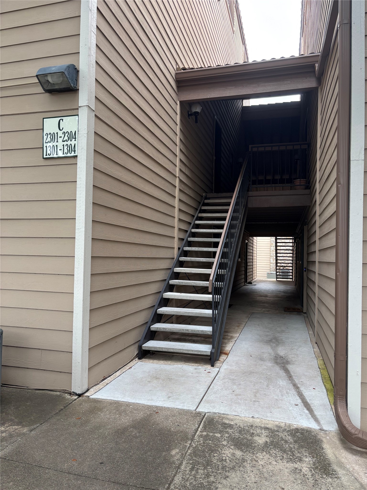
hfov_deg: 53.1
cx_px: 184
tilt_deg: +1.0
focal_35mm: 26
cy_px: 245
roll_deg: -2.3
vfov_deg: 67.3
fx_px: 368
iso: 80
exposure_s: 1/121
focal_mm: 5.96
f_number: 1.6
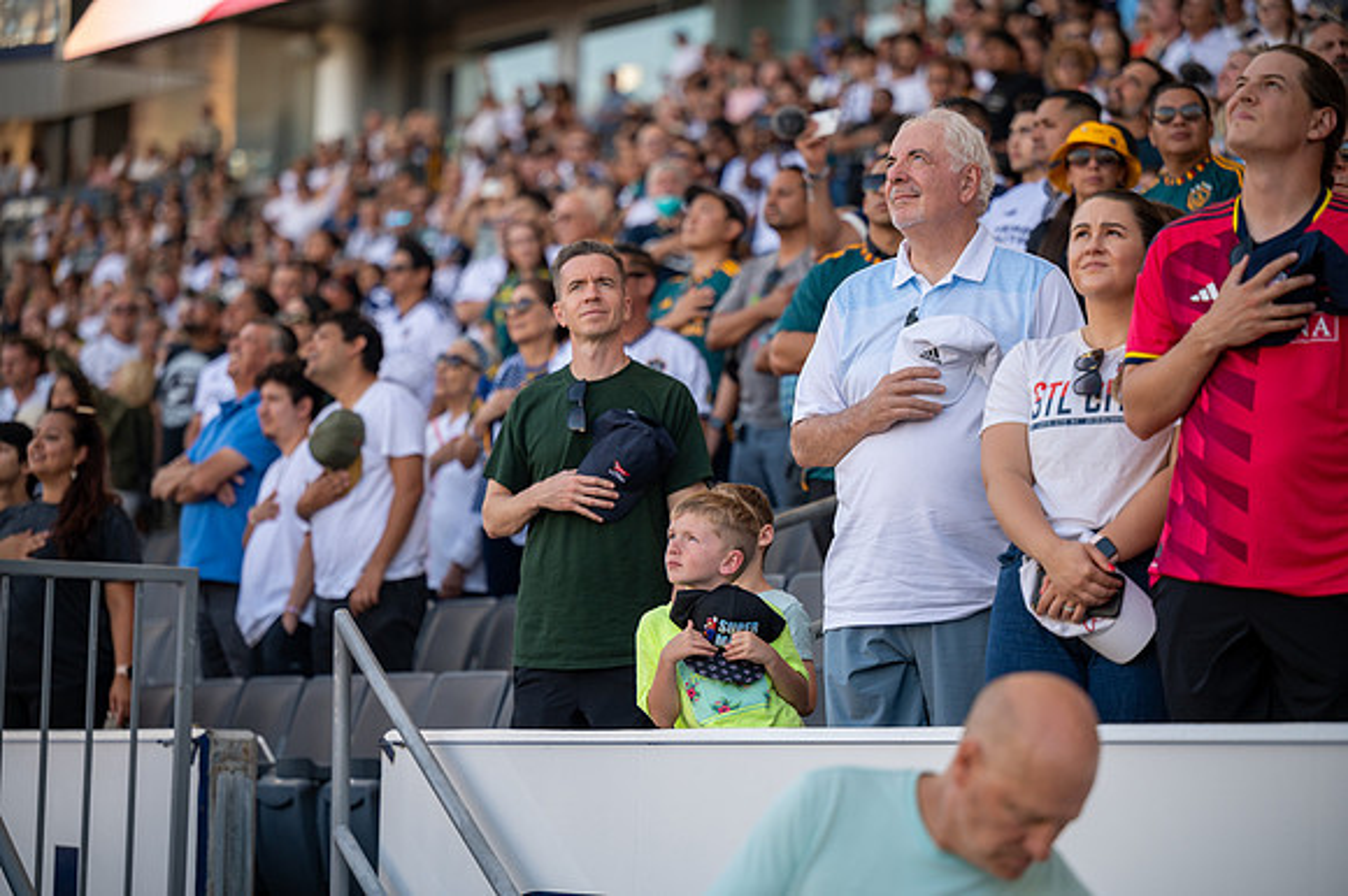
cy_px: 448
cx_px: 674
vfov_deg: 10.5
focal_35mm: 130
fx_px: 4865
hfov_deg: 15.8
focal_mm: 130
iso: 320
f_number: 2.8
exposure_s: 1/1000
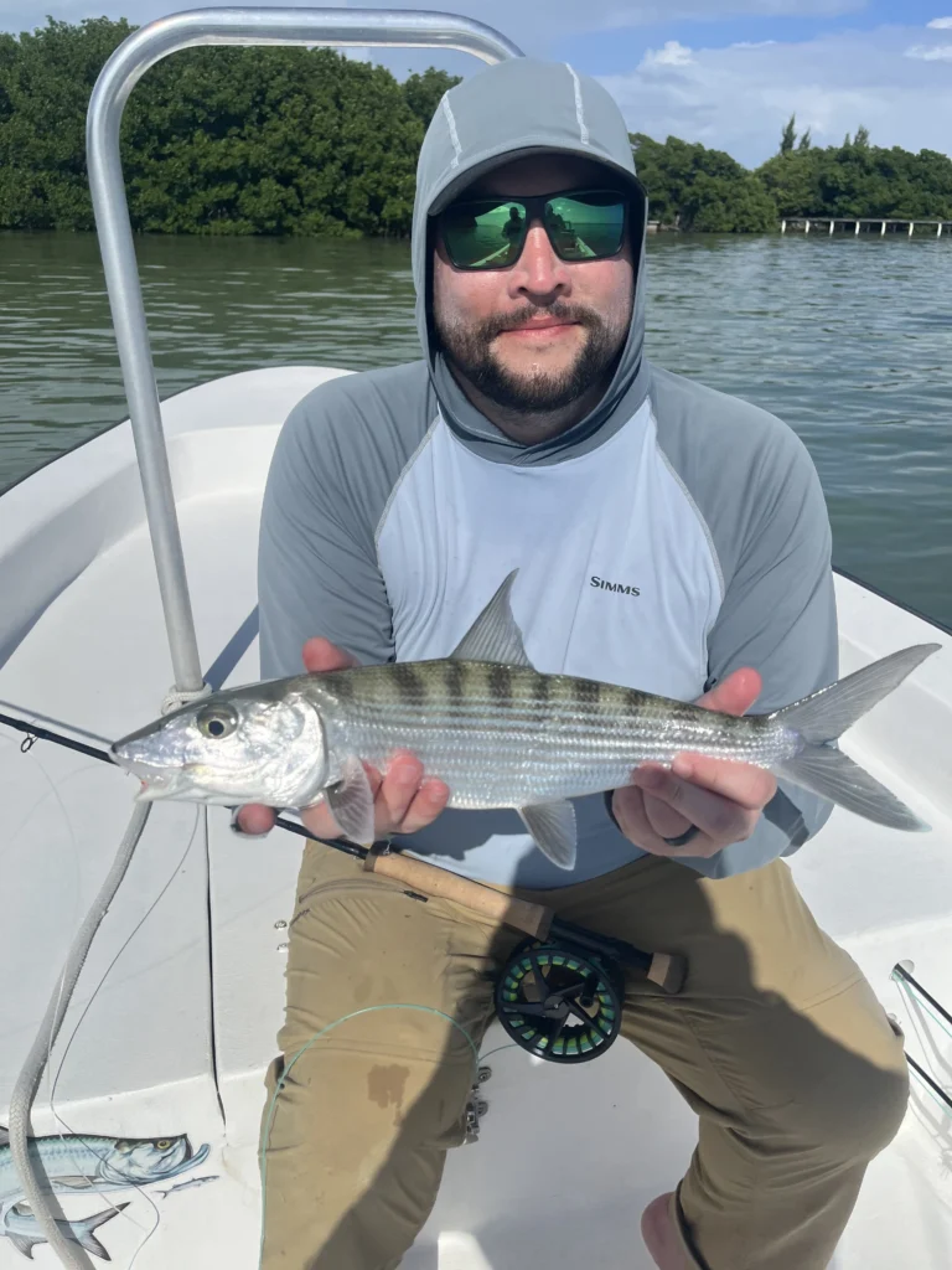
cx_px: 476
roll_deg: +0.2
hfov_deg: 53.1
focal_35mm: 26
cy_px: 635
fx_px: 953
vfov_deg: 67.3
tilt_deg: -24.1
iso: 50
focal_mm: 5.1
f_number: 1.6
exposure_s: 1/7353
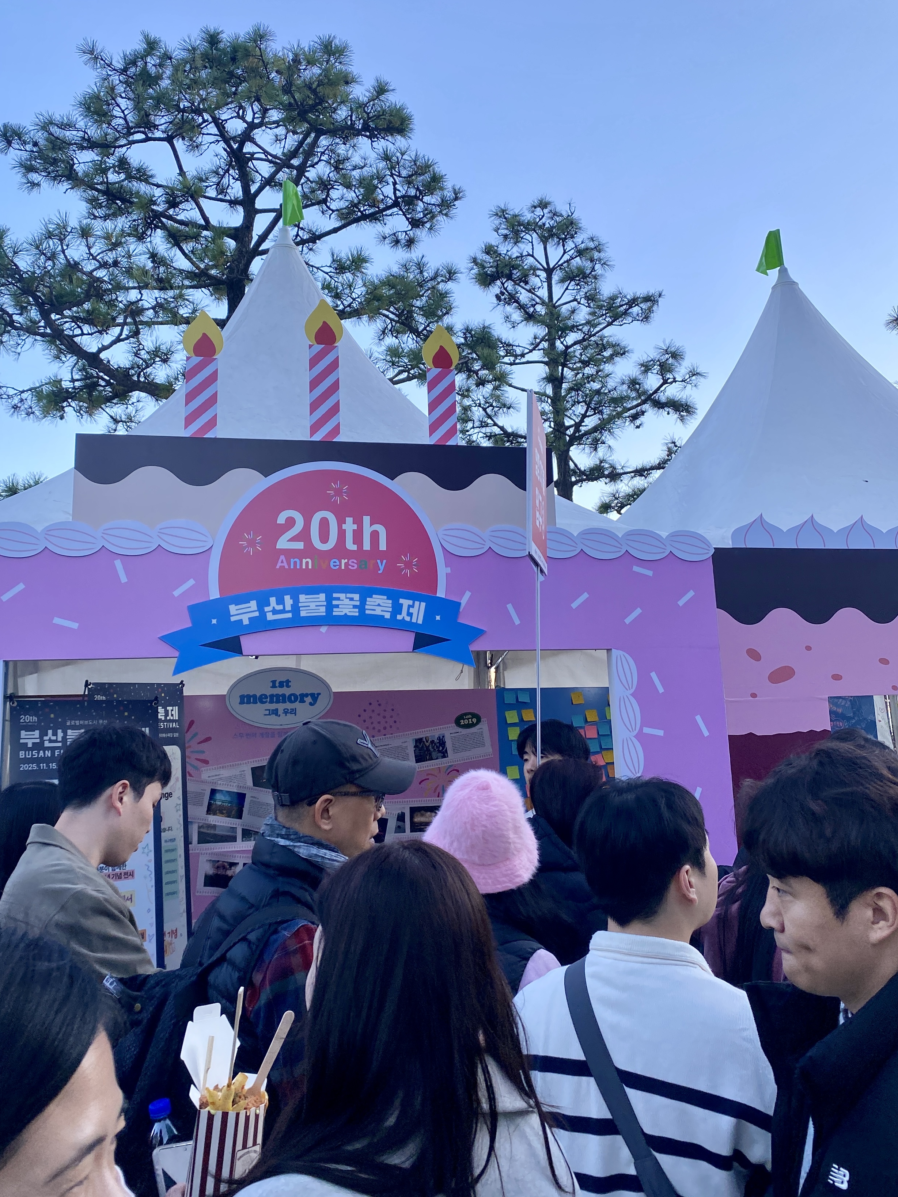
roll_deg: +0.2
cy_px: 483
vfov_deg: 56.4
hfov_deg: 44.2
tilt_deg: +12.6
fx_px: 1107
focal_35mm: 32
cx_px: 438
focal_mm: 4.25
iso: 32
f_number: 1.8
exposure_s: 1/411
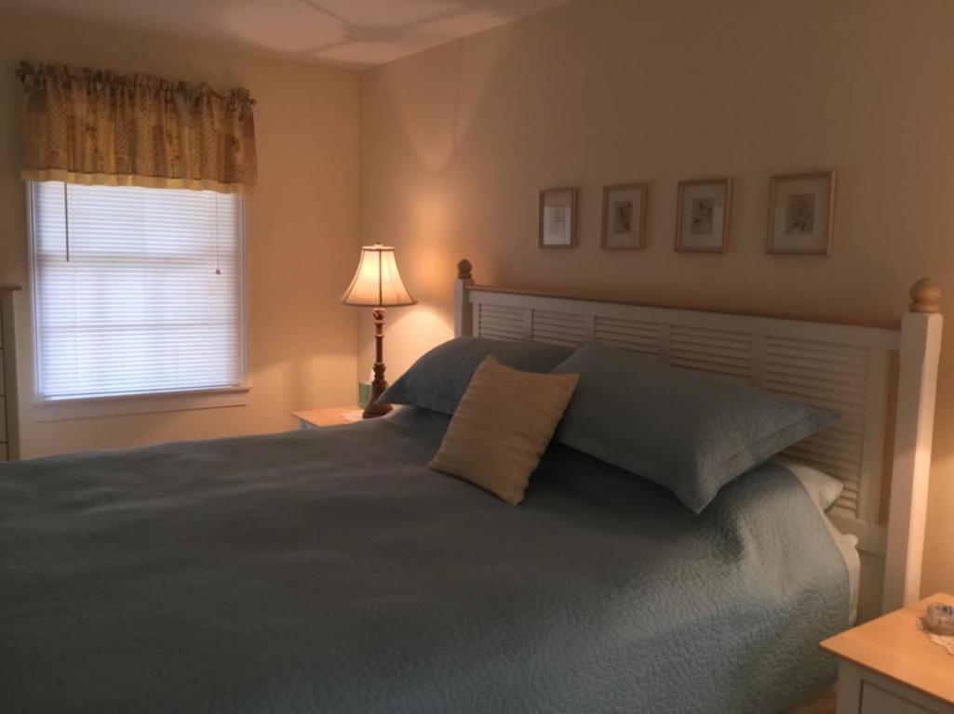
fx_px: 854
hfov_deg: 58.4
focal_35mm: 31
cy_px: 357
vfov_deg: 45.4
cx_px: 477
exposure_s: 1/30
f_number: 2.4
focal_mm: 3.3
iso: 125
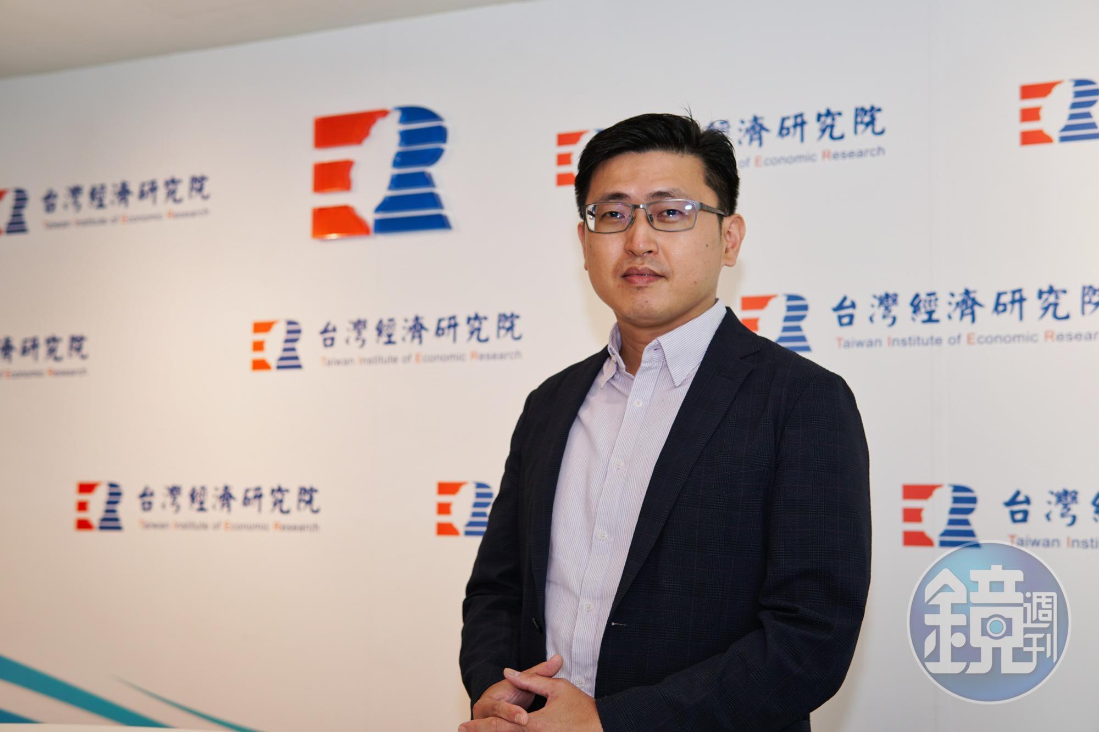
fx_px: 1374
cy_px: 366
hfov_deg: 43.6
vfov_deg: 29.9
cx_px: 550
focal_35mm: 45
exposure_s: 1/60
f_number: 2.5
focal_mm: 30
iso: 100
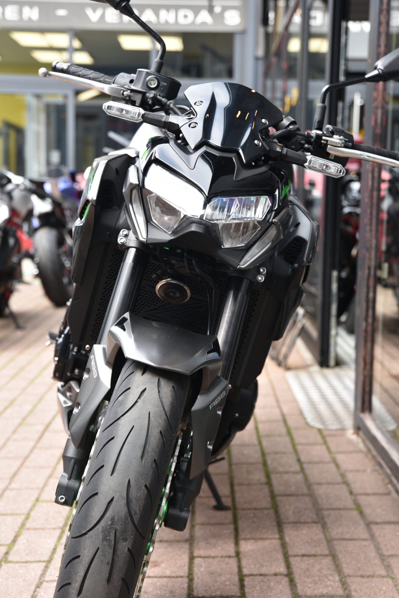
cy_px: 299
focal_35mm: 60
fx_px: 996
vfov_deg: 33.4
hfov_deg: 22.6
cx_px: 200
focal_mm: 60
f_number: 4.5
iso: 100
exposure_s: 1/80
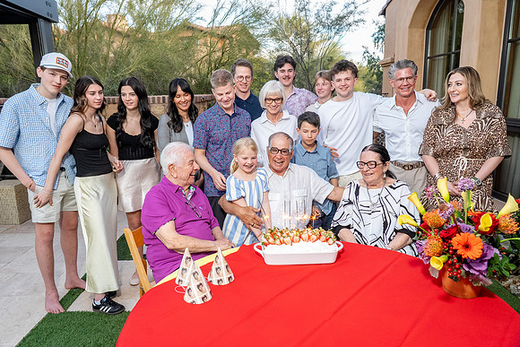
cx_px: 260
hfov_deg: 71.5
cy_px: 174
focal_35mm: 25
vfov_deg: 51.3
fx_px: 361
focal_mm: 25
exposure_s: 1/160
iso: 1250
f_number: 6.3
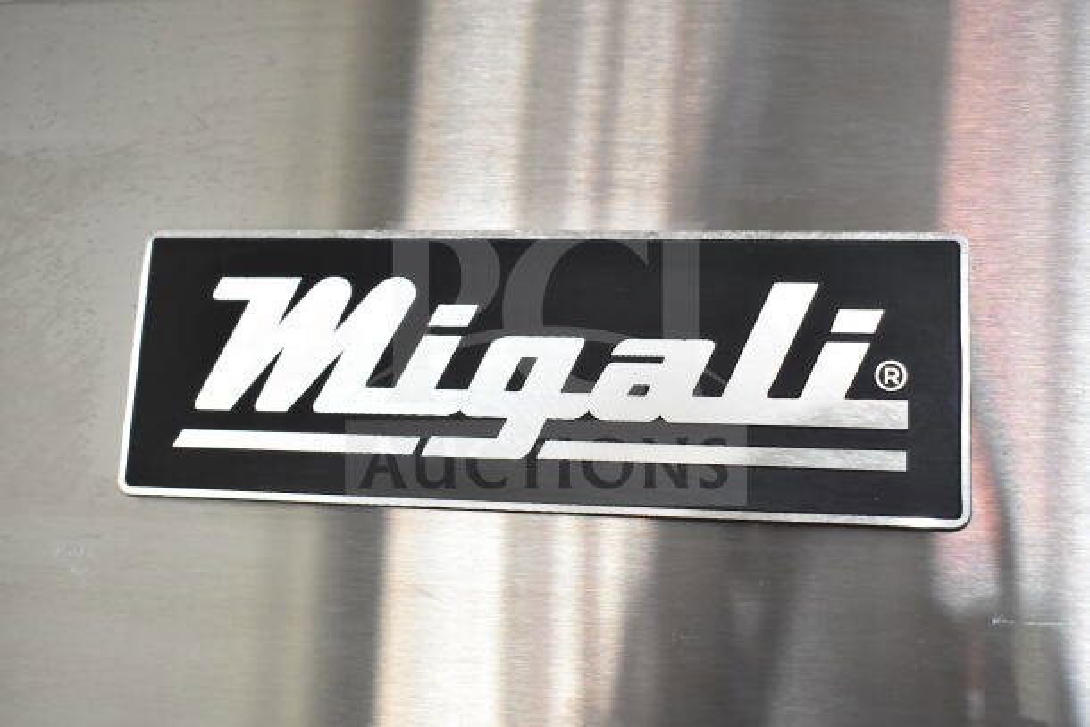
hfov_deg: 45.0
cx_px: 545
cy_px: 364
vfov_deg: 30.9
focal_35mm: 44
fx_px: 1317
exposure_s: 1/125
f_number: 5.6
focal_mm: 29
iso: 1600
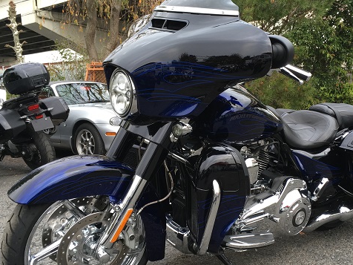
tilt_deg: -10.0
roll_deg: +3.4
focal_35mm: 43
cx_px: 205
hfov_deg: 43.7
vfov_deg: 33.6
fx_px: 438
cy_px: 145
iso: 32
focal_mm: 4.15
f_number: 2.2
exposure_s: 1/60
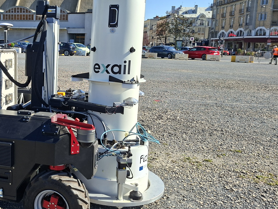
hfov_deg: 45.3
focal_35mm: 39
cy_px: 92
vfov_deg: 36.8
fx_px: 313
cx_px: 54
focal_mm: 5.54
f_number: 1.8
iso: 50
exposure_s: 1/1585
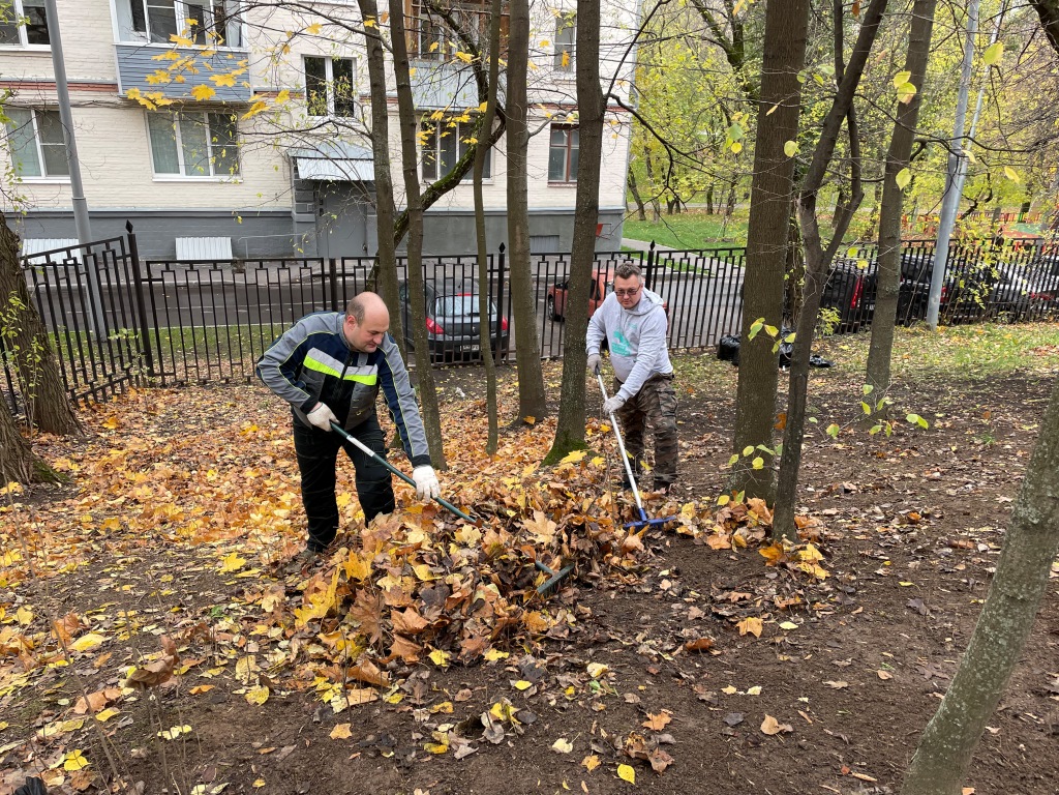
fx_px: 795
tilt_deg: -21.7
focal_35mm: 26
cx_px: 530
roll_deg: -2.8
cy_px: 398
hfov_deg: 67.3
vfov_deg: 53.1
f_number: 1.6
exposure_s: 1/121
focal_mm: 4.2
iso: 40
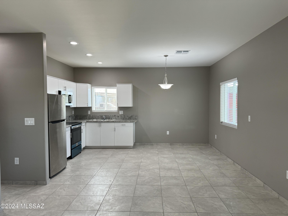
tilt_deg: -1.9
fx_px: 200
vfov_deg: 56.8
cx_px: 144
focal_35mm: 24
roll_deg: +0.1
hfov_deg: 71.6
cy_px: 108
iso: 125
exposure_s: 1/120
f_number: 1.78
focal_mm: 6.86
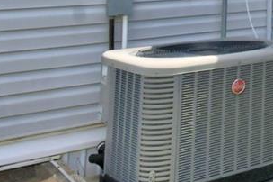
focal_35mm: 79
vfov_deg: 15.5
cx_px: 511
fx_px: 598
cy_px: -114
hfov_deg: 18.8
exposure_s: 1/250
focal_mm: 10
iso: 100
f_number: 11
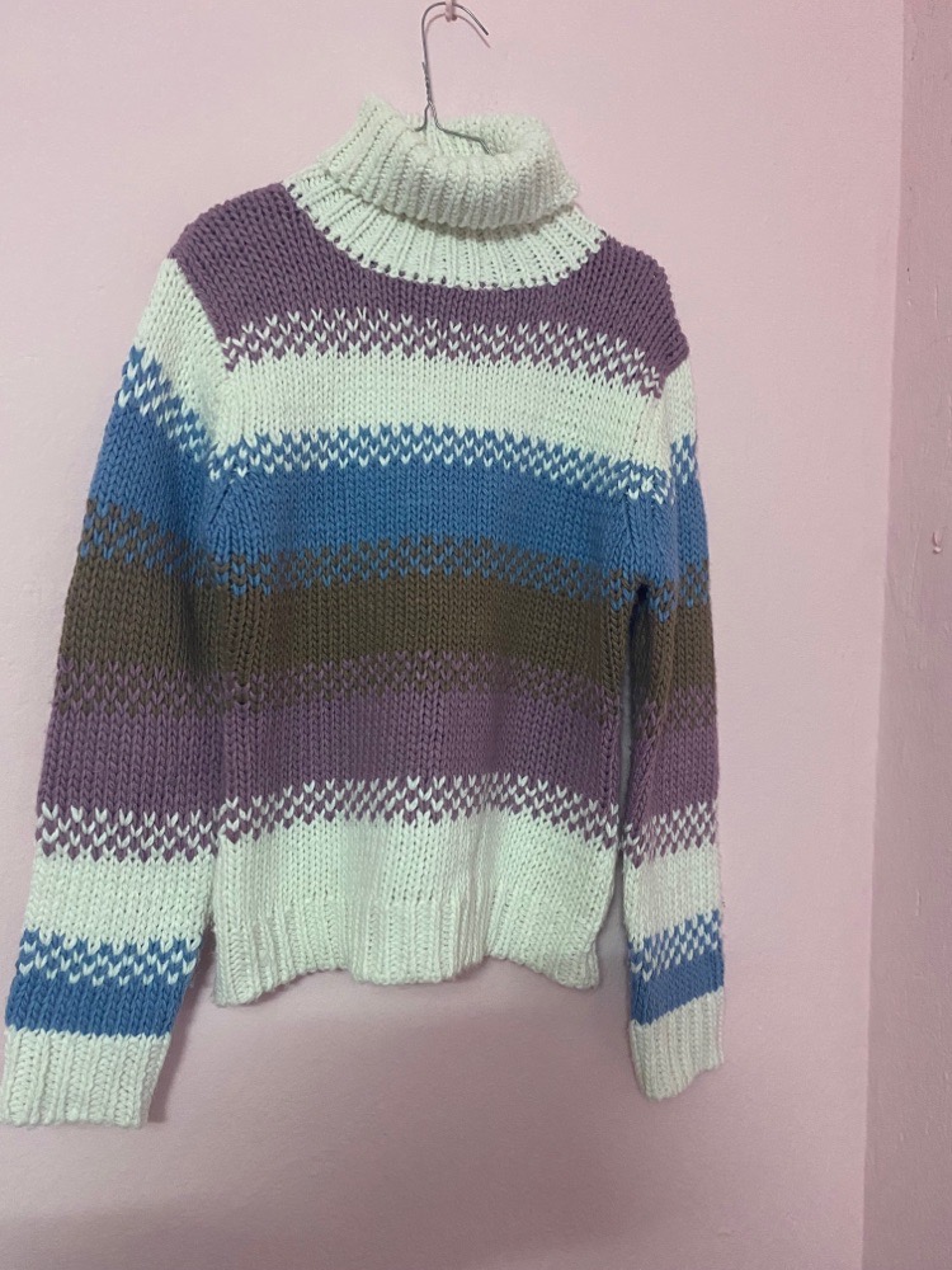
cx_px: 476
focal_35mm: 26
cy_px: 635
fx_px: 953
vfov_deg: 67.3
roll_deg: +0.0
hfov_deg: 53.1
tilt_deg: +0.0
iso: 500
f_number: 1.8
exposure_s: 1/50
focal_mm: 4.25
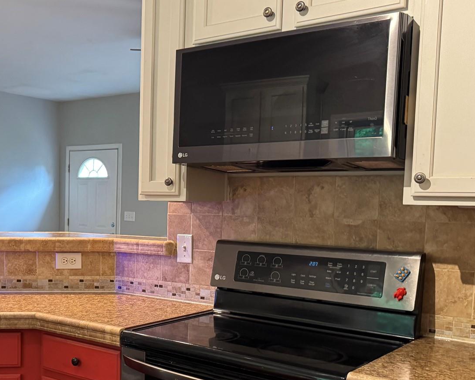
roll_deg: -0.3
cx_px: 108
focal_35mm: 44
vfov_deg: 33.7
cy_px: 264
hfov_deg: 40.6
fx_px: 619
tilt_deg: -5.5
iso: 500
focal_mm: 6.76
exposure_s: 1/60
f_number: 1.78
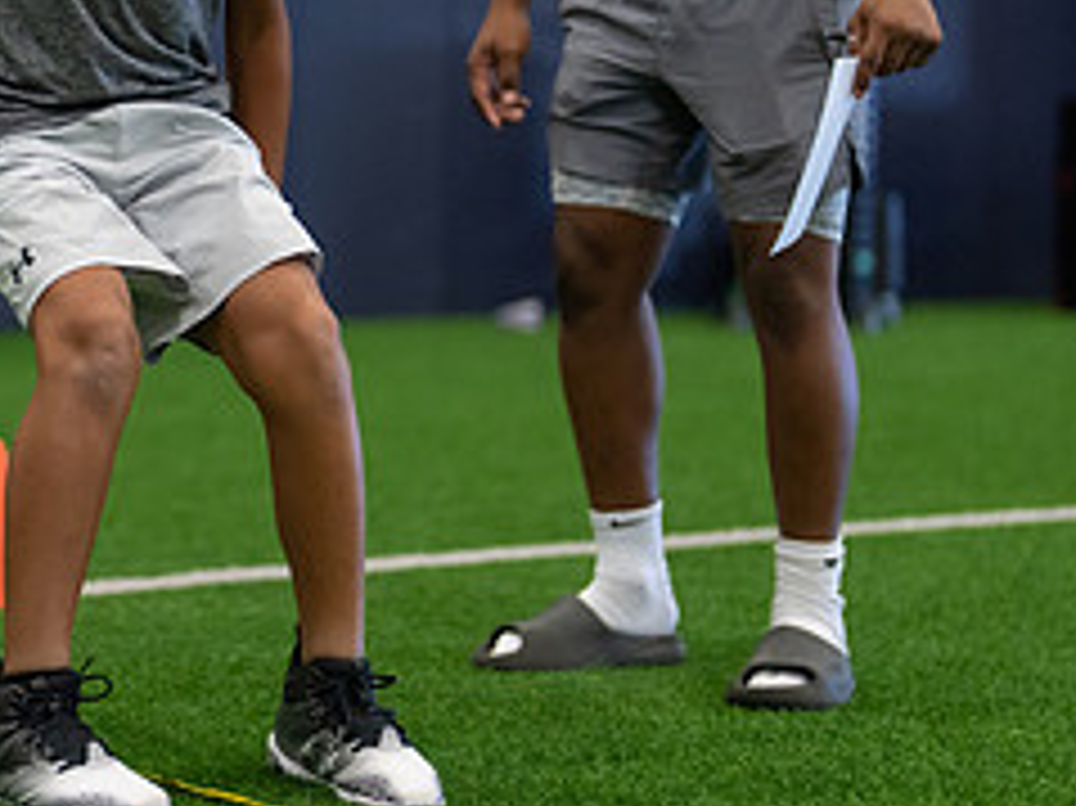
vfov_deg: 11.4
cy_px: 86
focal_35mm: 129
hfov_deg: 15.1
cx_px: 72
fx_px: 4008
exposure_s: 1/1000
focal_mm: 50
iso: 1250
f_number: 1.2
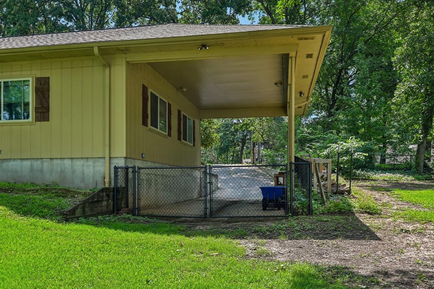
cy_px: 144
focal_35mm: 29
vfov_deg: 44.9
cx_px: 217
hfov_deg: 63.7
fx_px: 349
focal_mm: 29
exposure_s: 1/200
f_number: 8
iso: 400
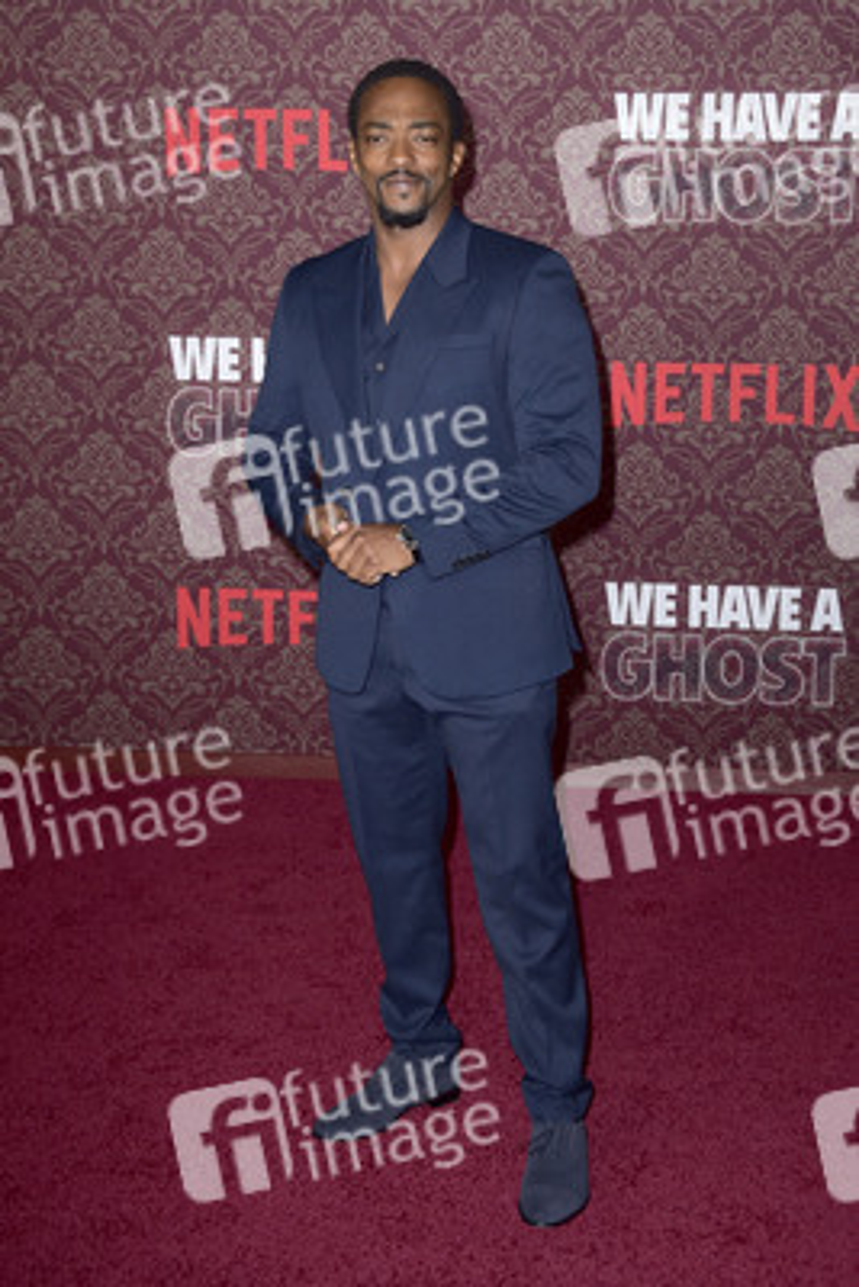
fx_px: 1788
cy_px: 644
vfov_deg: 39.6
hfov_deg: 27.0
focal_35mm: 50
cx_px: 430
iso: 400
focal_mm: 50
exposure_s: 1/250
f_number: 6.3
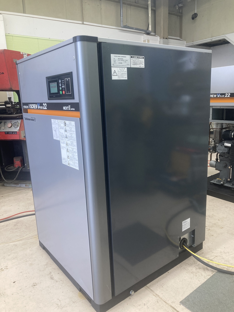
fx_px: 252
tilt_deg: -10.6
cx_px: 117
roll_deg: +2.7
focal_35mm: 28
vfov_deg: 63.4
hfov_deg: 49.7
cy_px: 156
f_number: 1.8
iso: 80
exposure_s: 1/120
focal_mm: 3.99
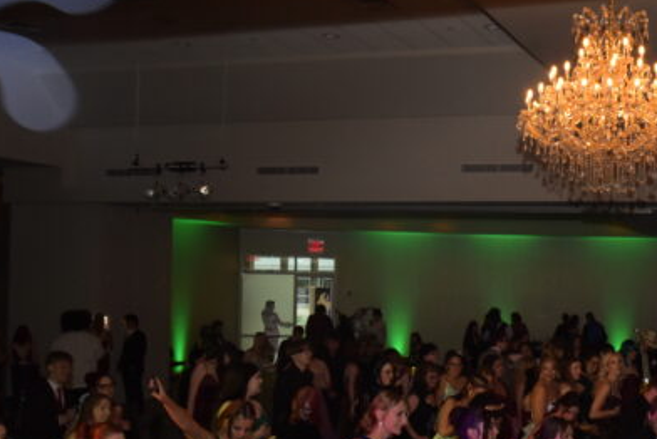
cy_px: 266
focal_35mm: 53
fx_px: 968
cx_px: 555
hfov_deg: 35.8
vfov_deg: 25.5
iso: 2500
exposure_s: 1/160
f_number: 7.1
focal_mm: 26
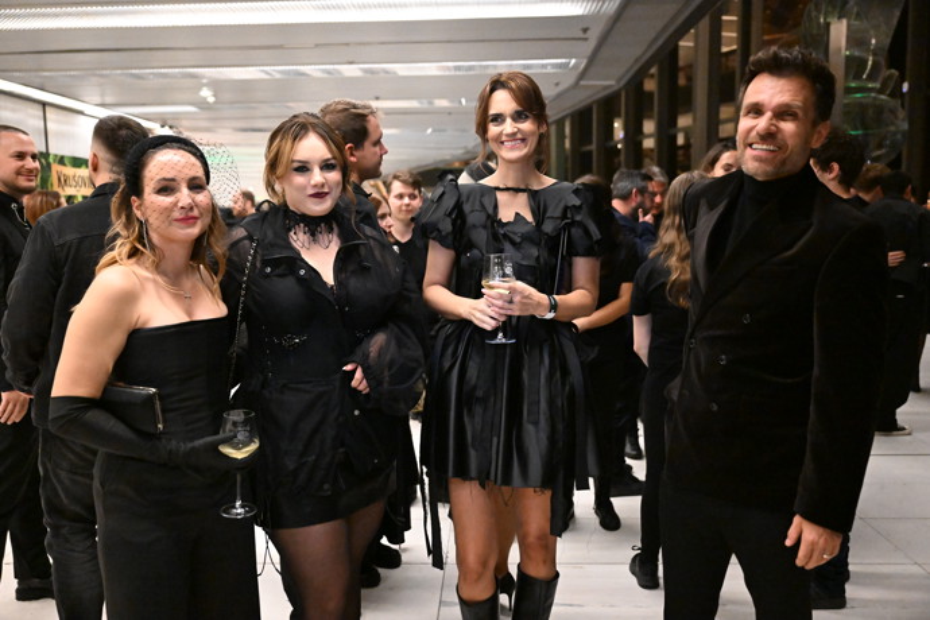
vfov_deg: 43.6
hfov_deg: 61.9
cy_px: 310
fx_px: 775
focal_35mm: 30
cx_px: 465
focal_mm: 30
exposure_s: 1/1000
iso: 16000
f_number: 2.8
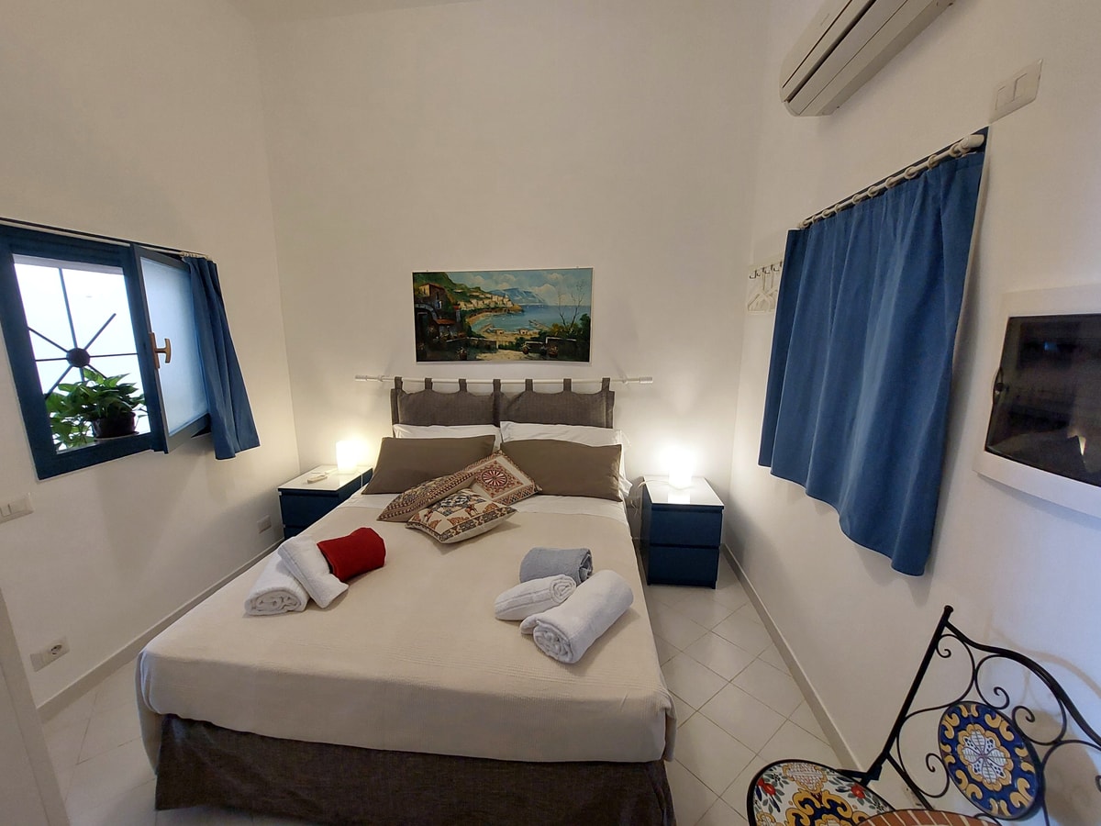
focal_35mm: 13
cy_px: 413
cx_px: 550
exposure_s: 1/50
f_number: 2.2
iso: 160
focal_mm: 1.74
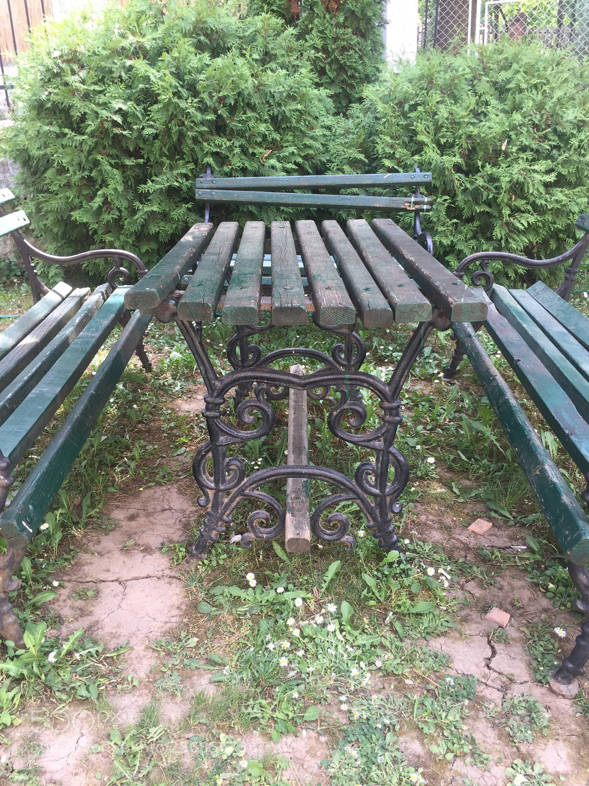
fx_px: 658
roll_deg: +2.1
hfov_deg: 48.2
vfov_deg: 61.7
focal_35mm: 29
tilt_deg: -22.6
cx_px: 294
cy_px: 393
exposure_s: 1/106
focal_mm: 4.15
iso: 32
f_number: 2.2
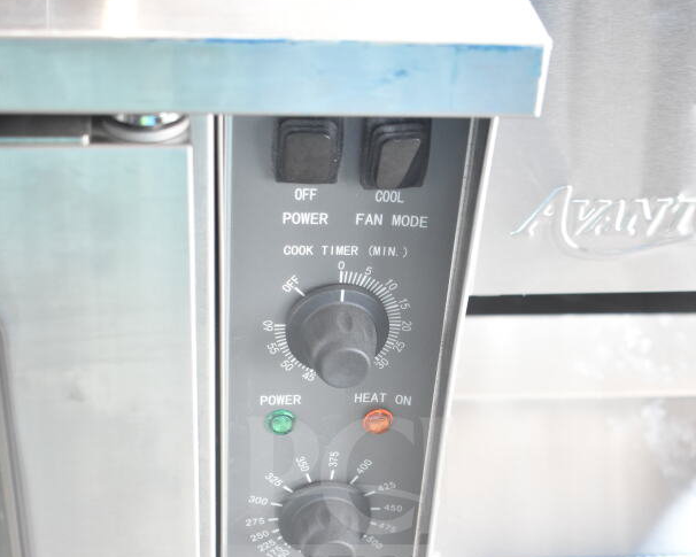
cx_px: 348
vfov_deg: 21.9
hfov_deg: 27.9
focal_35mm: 68
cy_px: 508
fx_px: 1401
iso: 2000
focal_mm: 32
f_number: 4.5
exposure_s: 1/50
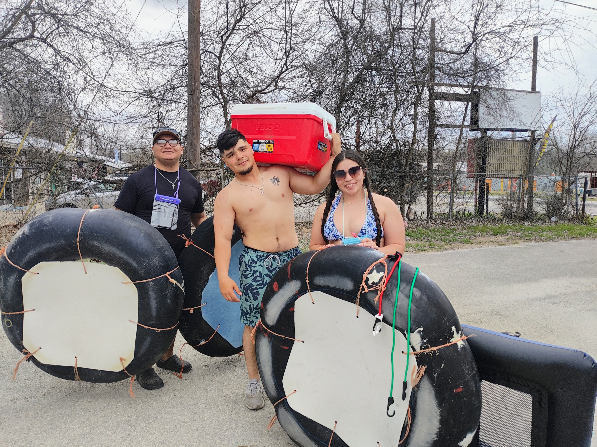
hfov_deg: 69.4
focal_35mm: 25
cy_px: 224
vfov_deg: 54.9
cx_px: 298
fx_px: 431
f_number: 1.5
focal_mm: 4.15
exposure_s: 1/1195
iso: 102
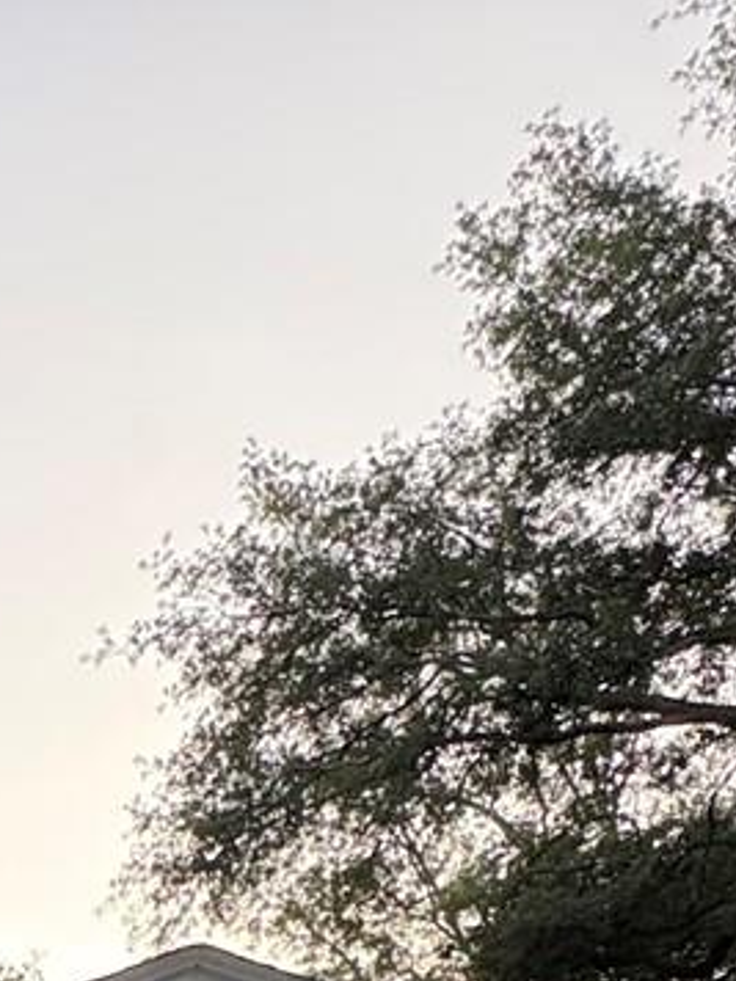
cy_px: 1629
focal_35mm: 63
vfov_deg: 22.4
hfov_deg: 20.5
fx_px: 1786
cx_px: -309
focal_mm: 2.22
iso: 100
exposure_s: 1/131
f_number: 2.2
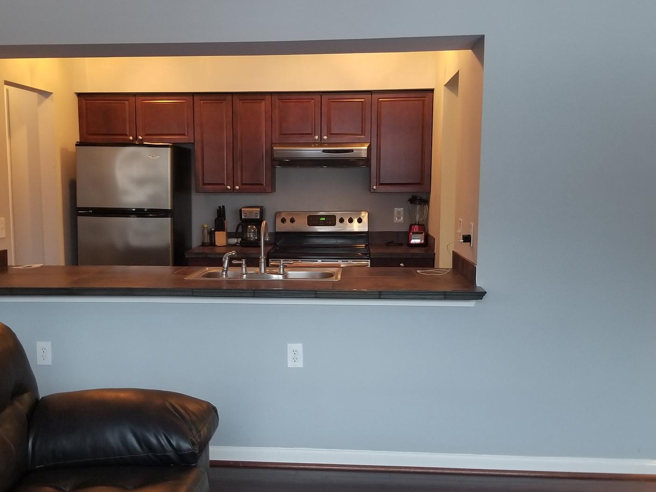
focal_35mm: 38
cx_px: 284
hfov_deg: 48.8
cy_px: 270
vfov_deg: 37.7
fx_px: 720
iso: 200
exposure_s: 1/10
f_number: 1.7
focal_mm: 4.25
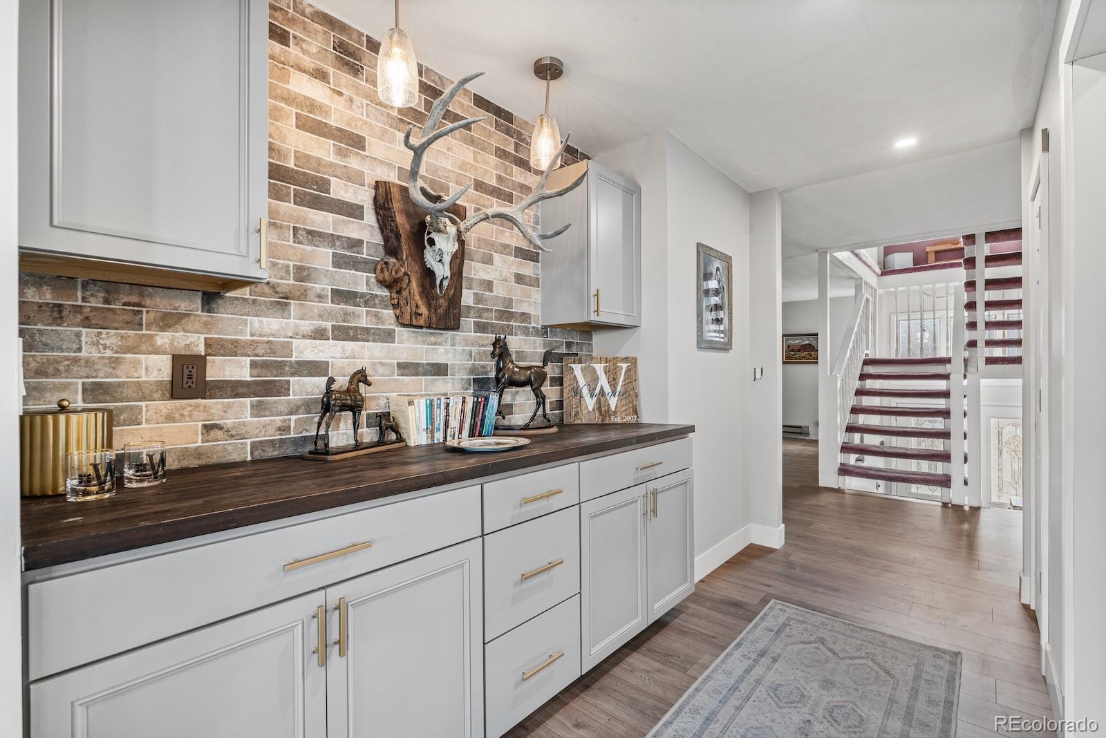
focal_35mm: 16
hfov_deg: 96.7
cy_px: 369
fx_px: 492
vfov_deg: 73.8
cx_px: 553
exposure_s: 1/5
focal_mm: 16
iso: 640
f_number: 8
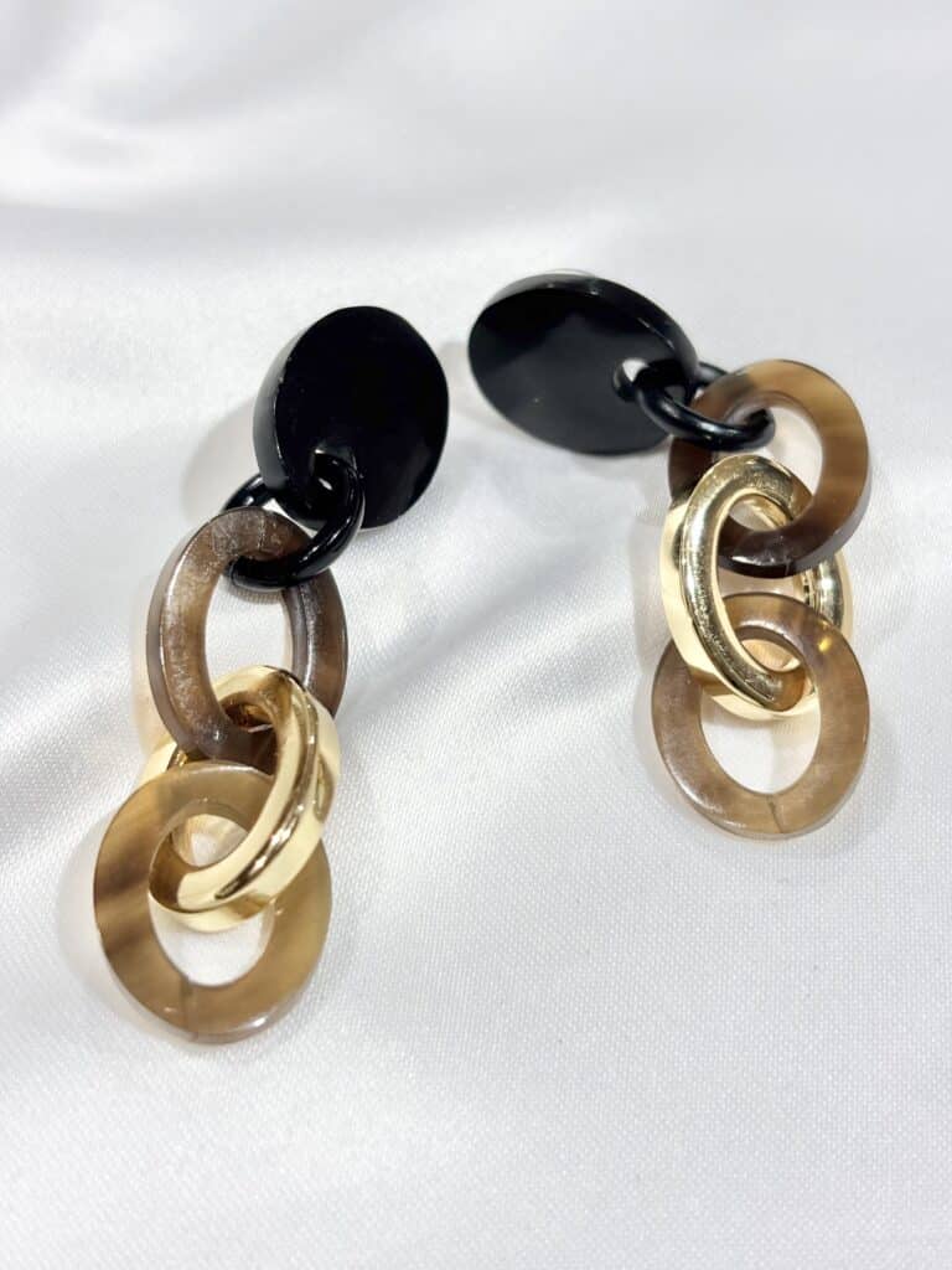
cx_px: 476
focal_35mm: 52
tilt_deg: -41.3
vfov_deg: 36.8
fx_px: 1907
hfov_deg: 28.0
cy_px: 635
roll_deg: +7.3
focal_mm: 5.96
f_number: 1.6
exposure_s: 1/198
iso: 32
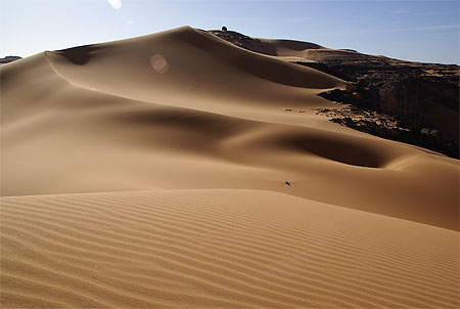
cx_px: 230
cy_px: 154
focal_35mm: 33
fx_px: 423
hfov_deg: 57.1
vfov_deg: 40.1
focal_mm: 22
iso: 100
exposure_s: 1/250
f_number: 10
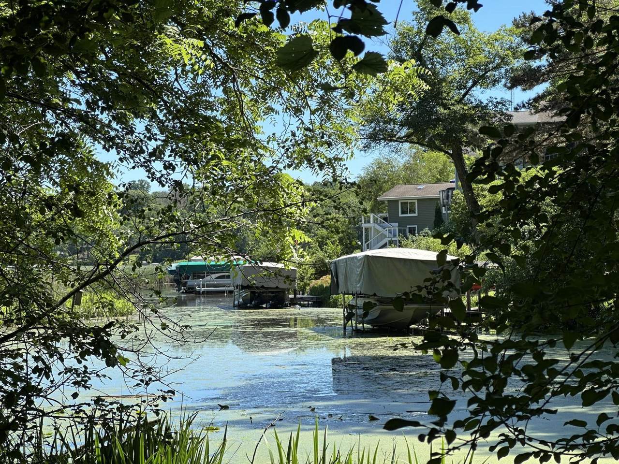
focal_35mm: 77
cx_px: 310
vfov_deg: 19.1
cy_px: 232
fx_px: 1377
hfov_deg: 25.3
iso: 32
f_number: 2.8
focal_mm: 9
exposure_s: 1/275
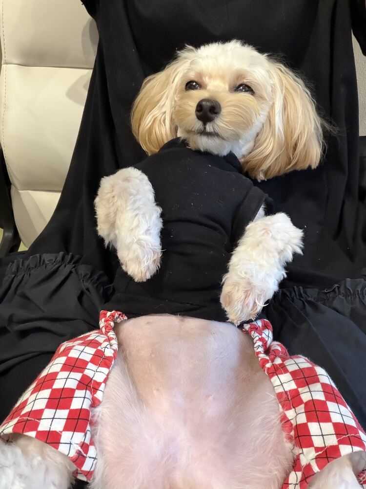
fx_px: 423
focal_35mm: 30
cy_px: 244
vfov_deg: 60.0
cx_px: 183
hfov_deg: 46.8
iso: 250
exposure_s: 1/50
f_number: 1.9
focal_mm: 2.71
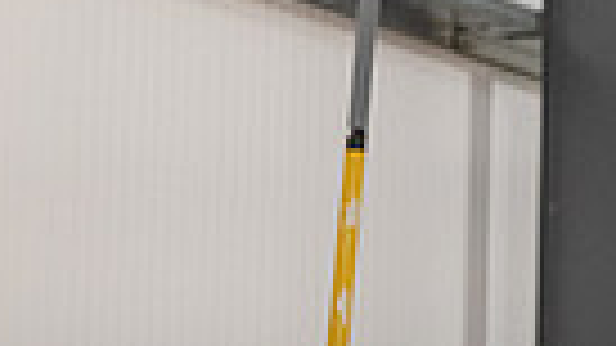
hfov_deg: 4.0
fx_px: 8721
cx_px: 594
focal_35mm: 534
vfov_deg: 2.3
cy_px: -515
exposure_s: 1/800
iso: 6400
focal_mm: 120
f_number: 2.8
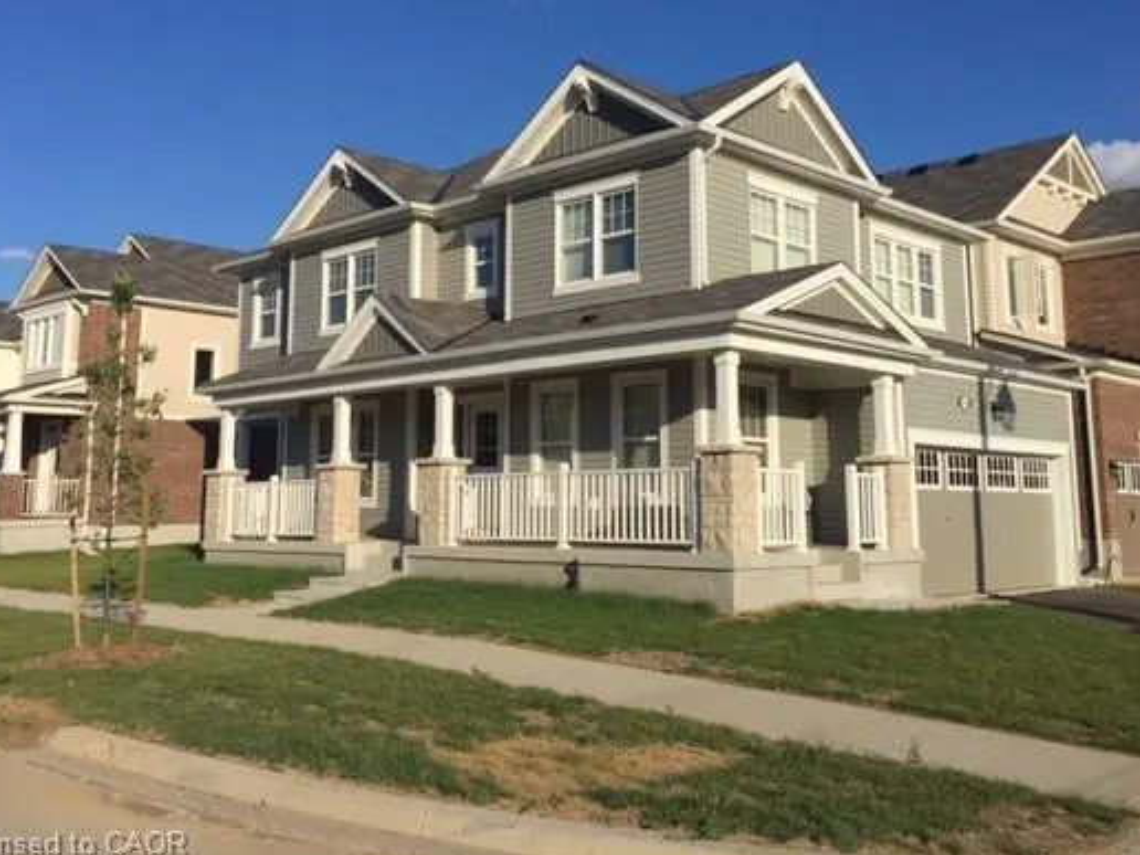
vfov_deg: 39.5
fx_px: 1186
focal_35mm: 36
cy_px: 334
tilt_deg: +9.1
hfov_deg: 51.2
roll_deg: -0.7
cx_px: 645
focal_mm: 4.15
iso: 32
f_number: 2.2
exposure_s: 1/3597
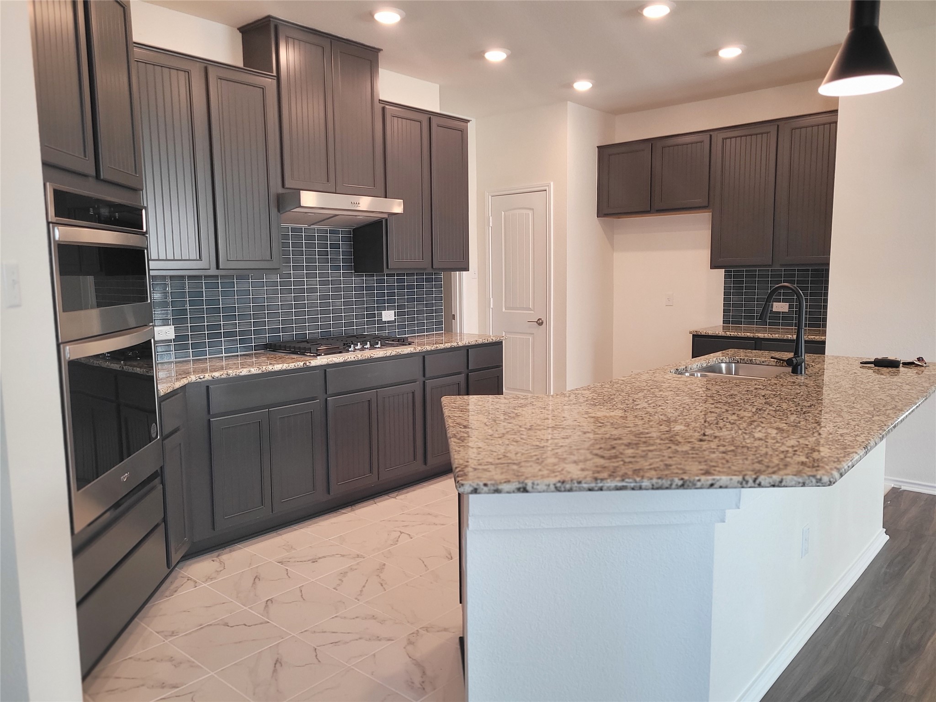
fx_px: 703
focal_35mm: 26
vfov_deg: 53.1
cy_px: 351
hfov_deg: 67.3
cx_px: 468
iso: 160
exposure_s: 1/120
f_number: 1.8
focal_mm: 5.4
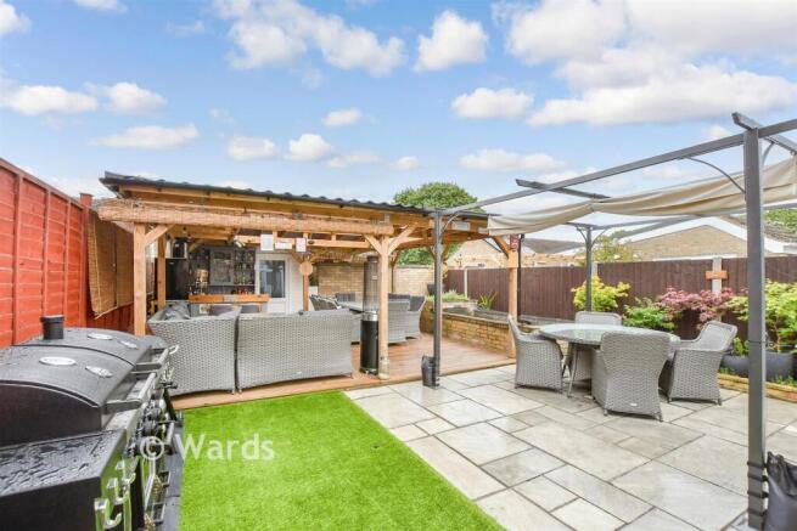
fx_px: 332
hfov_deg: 100.4
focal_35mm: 15
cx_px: 398
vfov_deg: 77.4
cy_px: 266
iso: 320
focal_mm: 10
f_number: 8
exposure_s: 1/160
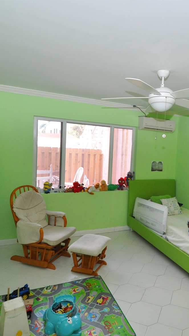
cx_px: 138
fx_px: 214
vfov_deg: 76.3
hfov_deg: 46.3
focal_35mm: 24
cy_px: 165
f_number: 4
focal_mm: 10
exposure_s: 1/60
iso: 800
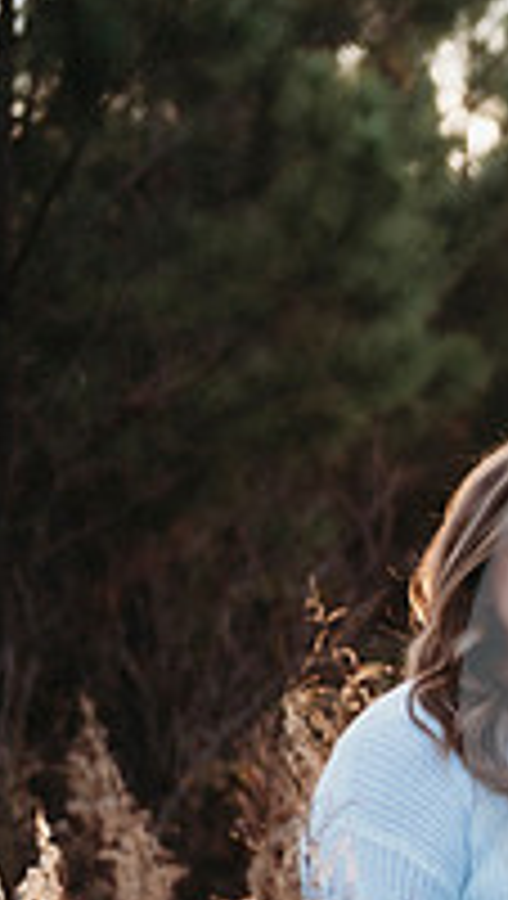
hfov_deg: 6.2
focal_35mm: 188
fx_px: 4487
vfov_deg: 11.4
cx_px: 1173
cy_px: 749
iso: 100
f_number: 2.8
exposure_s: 1/160
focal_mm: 62
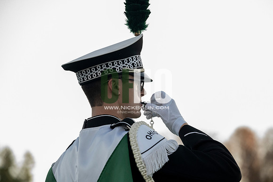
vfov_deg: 7.4
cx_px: 136
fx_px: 1403
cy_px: 91
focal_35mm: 185
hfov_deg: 11.1
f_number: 4.5
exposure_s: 1/2500
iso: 5000
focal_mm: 185
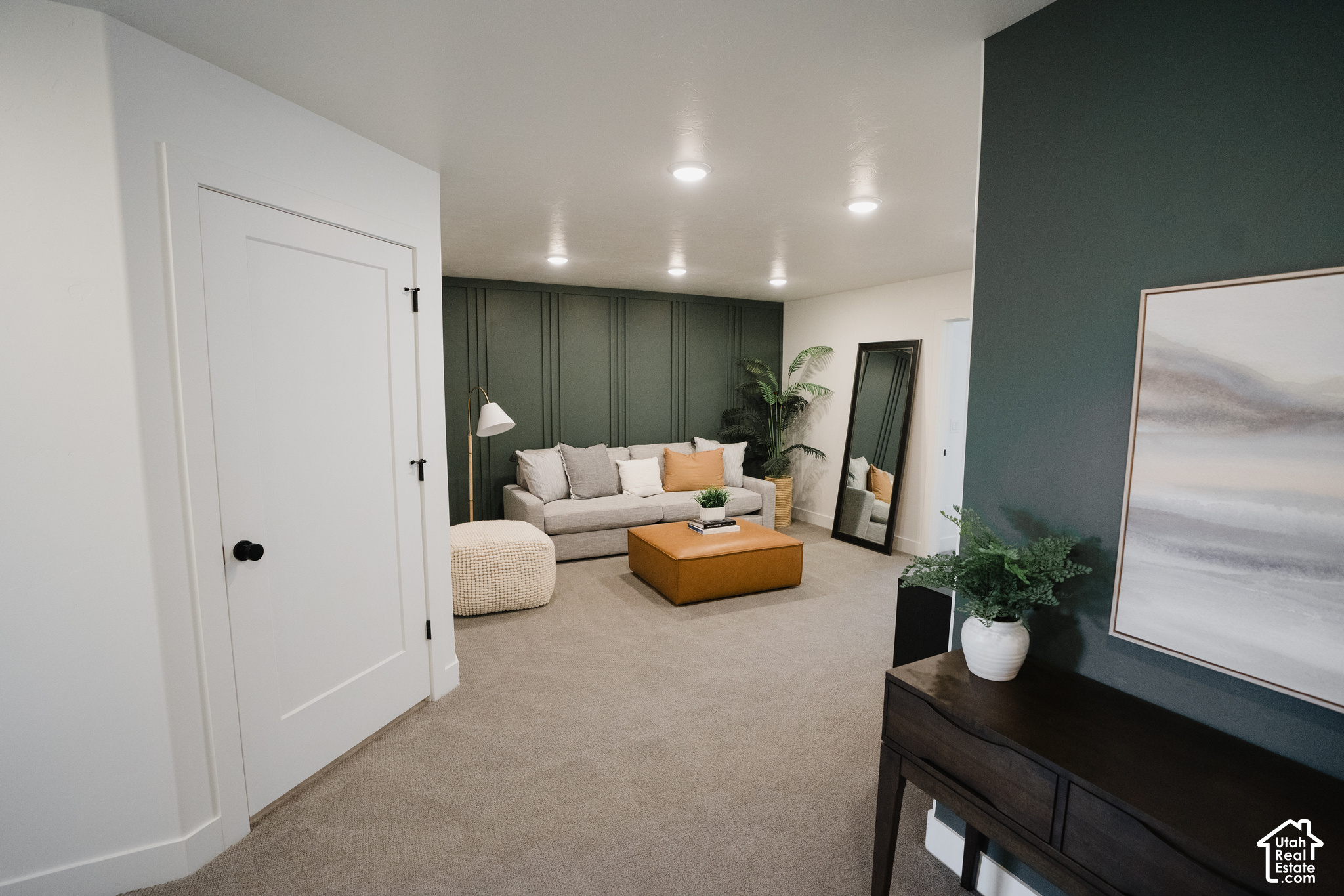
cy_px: 448
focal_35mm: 16
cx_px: 672
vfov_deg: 73.7
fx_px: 597
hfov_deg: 96.7
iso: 3200
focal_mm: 16
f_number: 3.5
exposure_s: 1/320
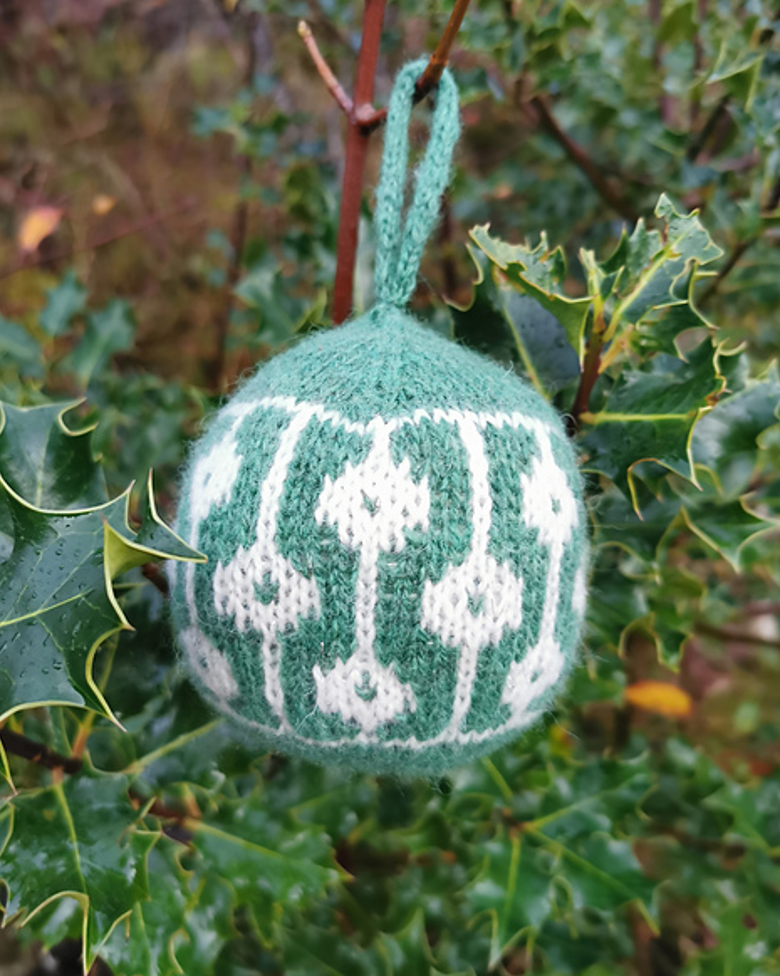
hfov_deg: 49.9
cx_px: 401
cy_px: 466
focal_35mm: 29
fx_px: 837
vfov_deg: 60.4
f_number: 1.6
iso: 200
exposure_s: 1/50
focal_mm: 5.56
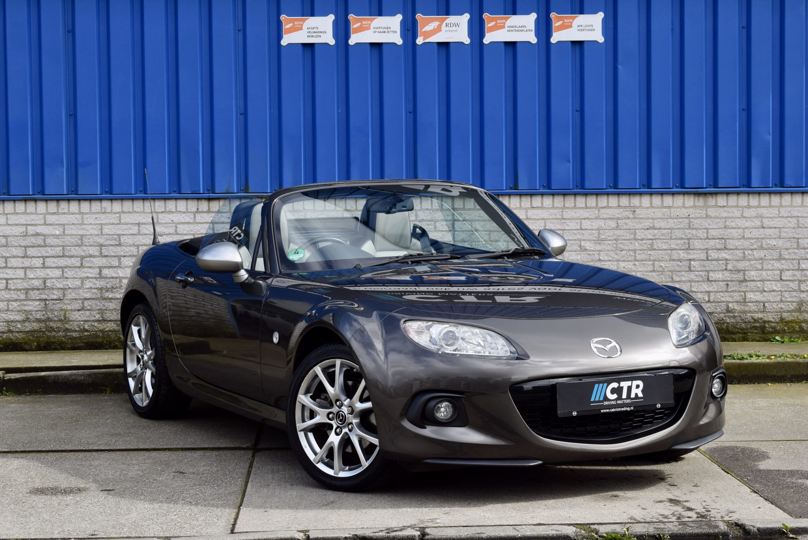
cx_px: 404
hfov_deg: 24.6
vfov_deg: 16.6
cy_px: 270
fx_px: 1853
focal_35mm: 82
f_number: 8
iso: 250
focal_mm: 55
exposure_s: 1/250
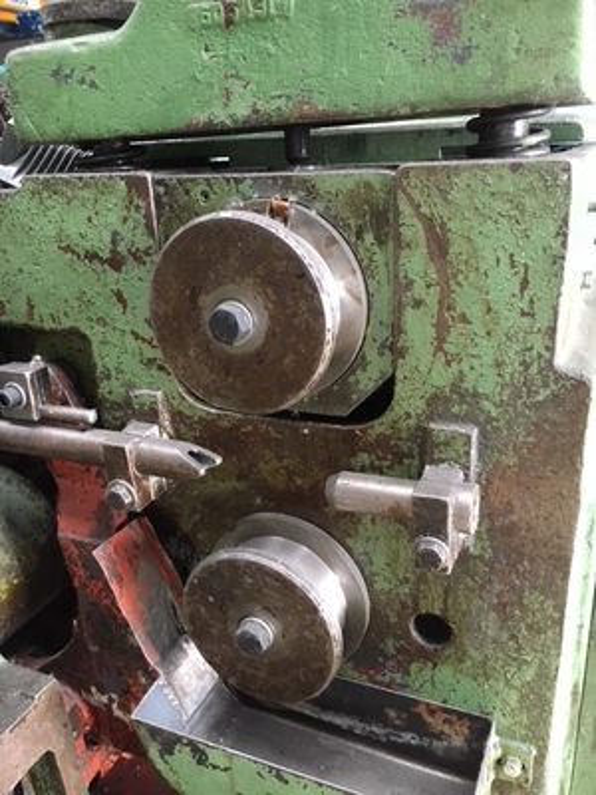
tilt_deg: -20.2
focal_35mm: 29
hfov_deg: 48.2
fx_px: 666
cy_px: 398
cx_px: 298
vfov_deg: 61.7
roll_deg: +2.4
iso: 250
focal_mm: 4.15
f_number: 2.2
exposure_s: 1/33
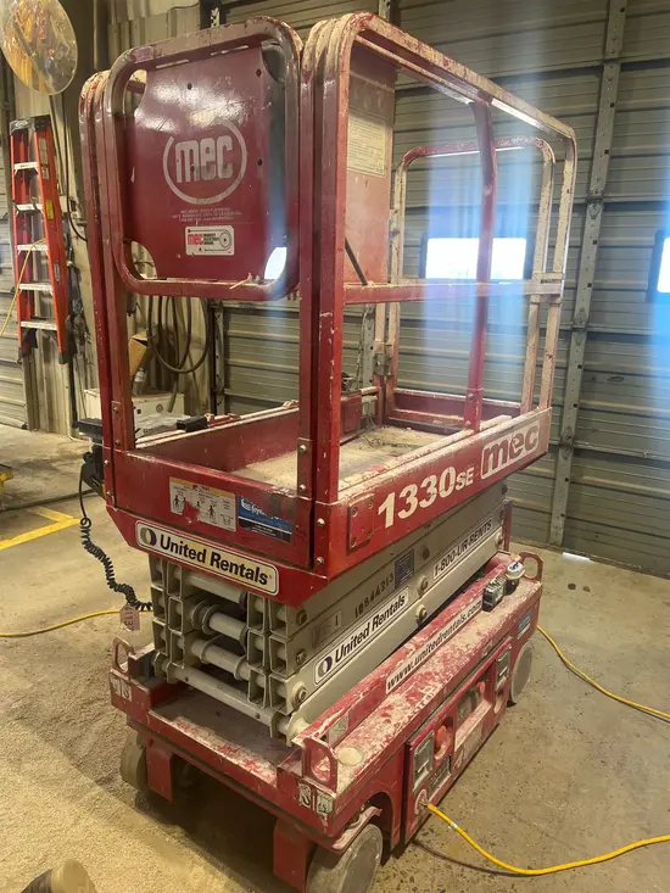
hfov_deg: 53.1
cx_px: 335
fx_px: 671
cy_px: 446
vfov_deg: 67.3
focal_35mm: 26
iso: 125
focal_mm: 5.1
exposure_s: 1/86
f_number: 1.6
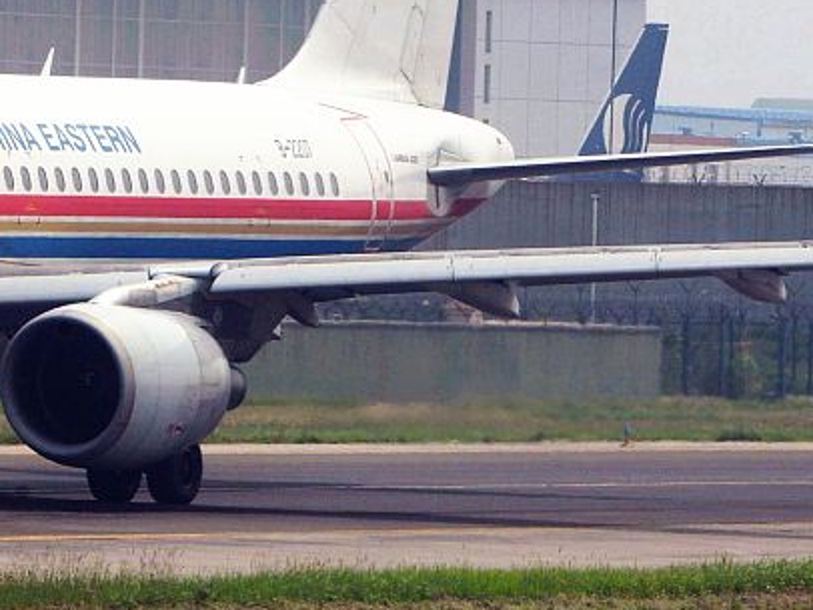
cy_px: 87
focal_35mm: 568
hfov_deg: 3.5
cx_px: -226
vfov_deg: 2.6
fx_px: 13348
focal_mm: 200
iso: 640
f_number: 14
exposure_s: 1/800
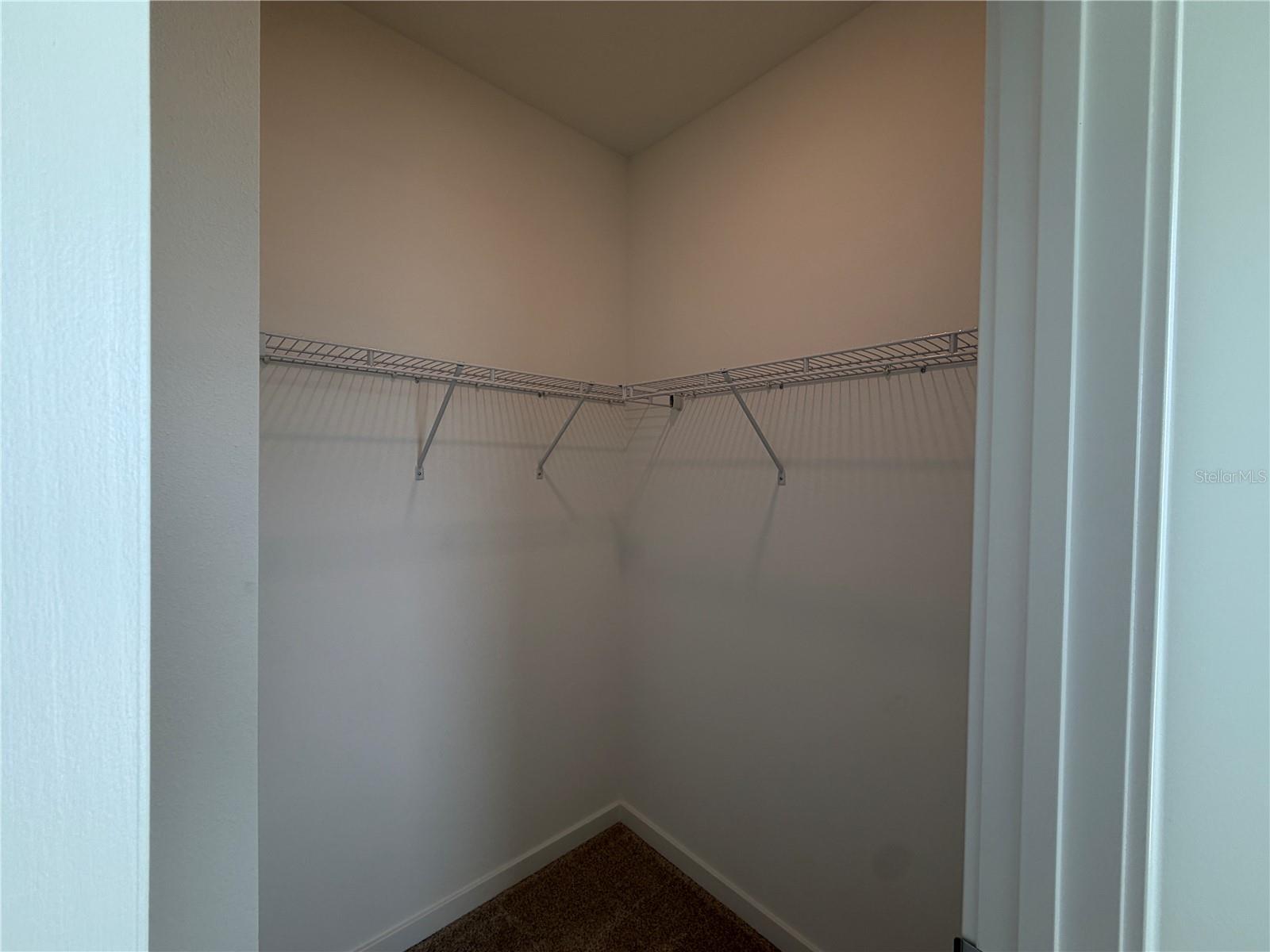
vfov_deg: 85.7
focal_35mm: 14
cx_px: 635
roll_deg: -1.0
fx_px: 514
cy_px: 476
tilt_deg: +0.1
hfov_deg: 102.1
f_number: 2.2
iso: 50
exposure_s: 1/120
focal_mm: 2.22
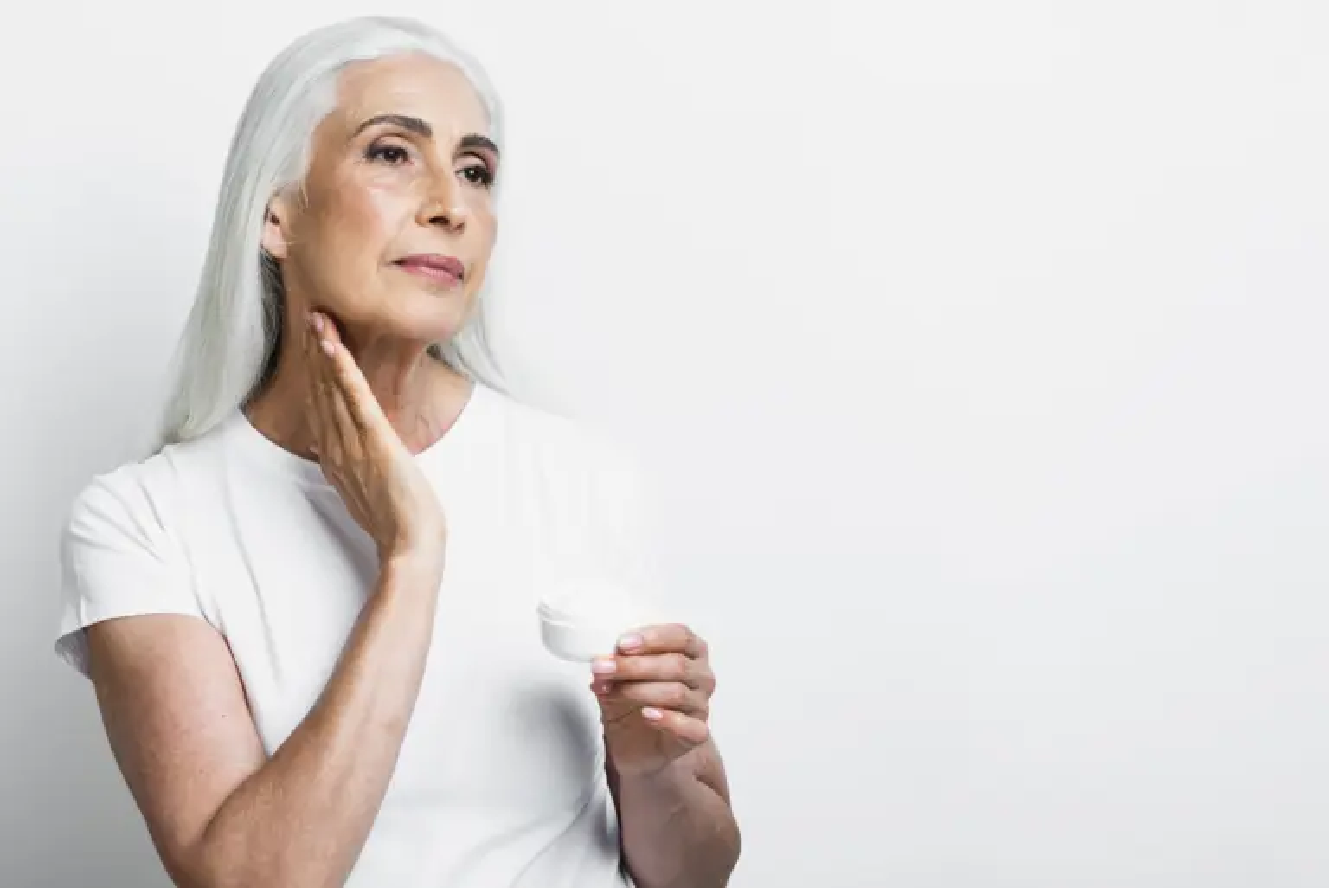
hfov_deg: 23.9
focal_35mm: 85
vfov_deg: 16.1
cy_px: 444
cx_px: 664
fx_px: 3140
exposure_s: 1/200
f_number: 8
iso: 125
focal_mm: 85
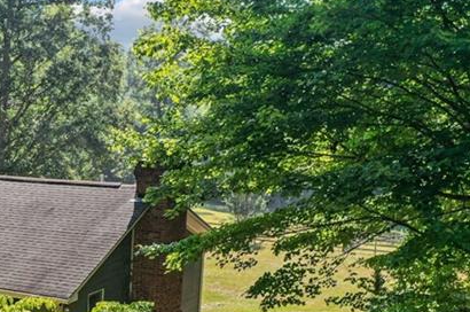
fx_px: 912
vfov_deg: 18.6
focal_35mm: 70
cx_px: -41
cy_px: 346
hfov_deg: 26.7
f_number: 5
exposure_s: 1/200
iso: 100
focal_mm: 10.26
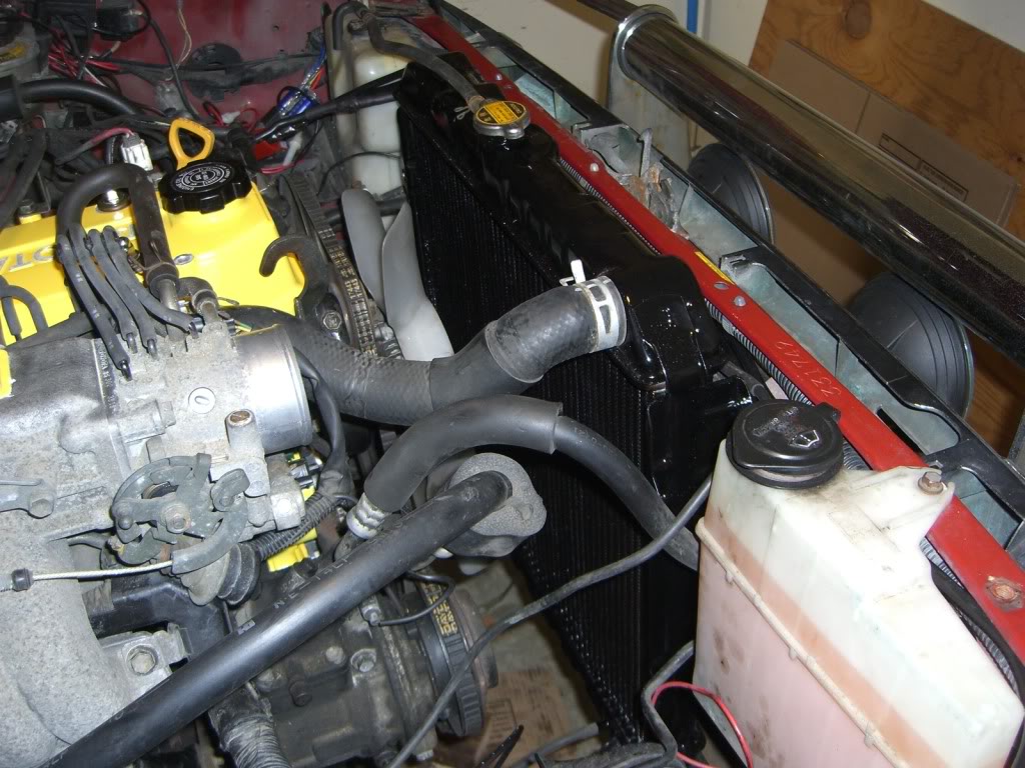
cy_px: 384
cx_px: 512
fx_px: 1125
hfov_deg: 49.0
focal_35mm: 38
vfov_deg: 37.7
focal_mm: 7.9
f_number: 2.8
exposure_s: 1/60
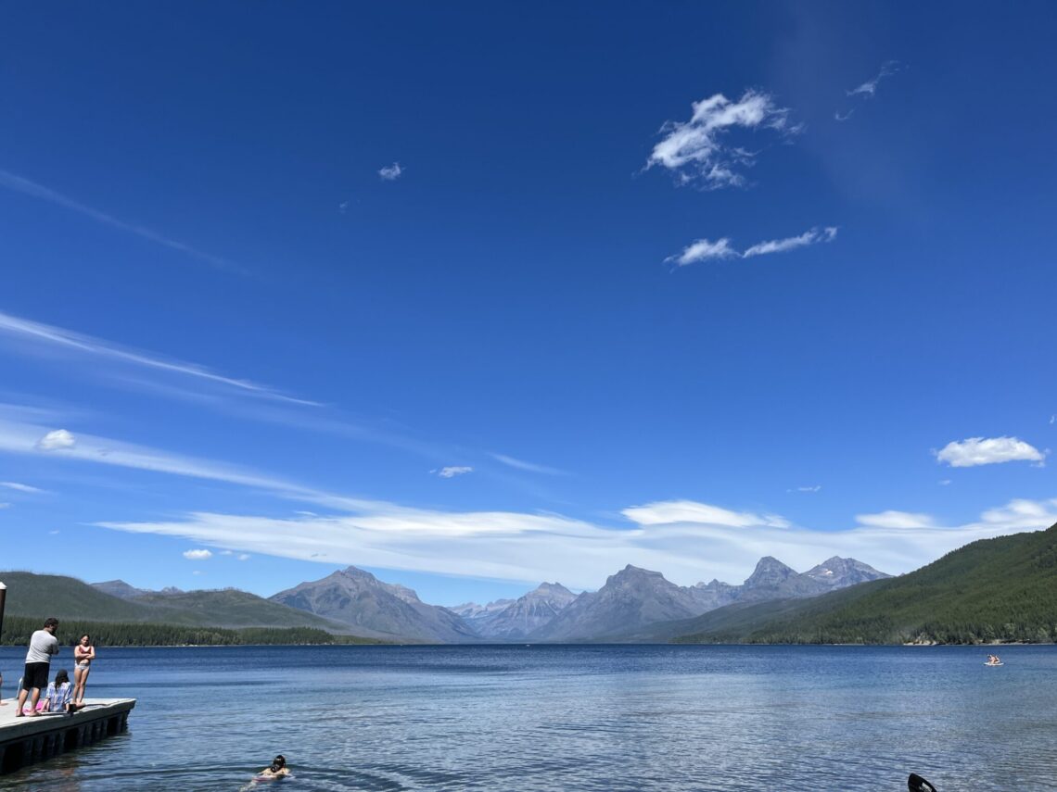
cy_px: 396
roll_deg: +0.2
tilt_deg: +18.2
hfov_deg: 67.3
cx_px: 528
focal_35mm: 26
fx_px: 794
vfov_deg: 53.1
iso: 50
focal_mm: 5.1
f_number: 1.6
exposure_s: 1/4484
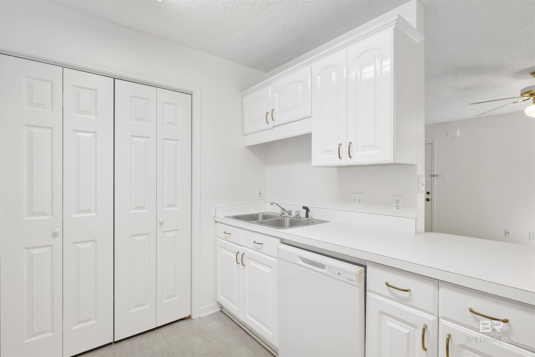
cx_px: 268
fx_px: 253
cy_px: 178
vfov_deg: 70.4
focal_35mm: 17
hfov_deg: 93.3
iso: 400
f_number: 11
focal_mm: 17
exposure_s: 1/13
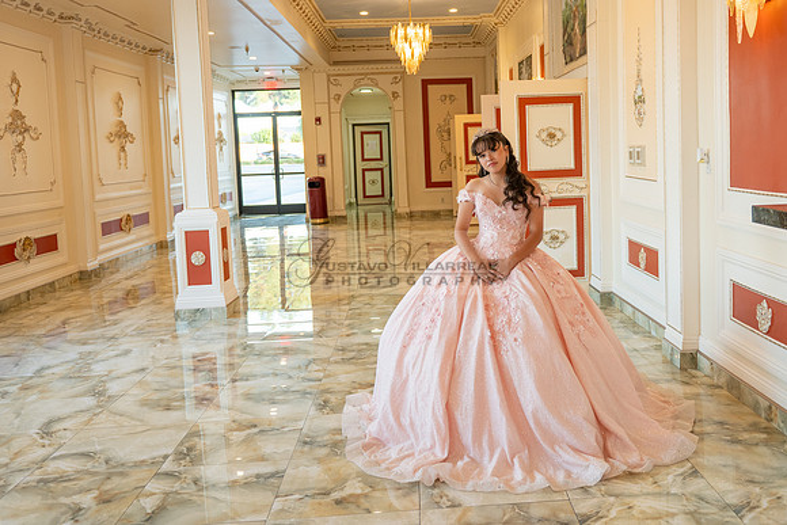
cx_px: 462
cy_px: 211
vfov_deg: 37.9
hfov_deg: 54.3
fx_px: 762
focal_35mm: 35
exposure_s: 1/100
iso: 320
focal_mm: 24
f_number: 2.8
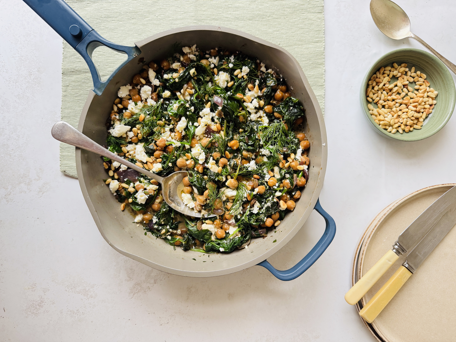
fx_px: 316
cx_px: 228
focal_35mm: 24
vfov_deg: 56.8
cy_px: 171
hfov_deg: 71.6
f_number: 1.78
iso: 250
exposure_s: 1/50
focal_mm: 6.76
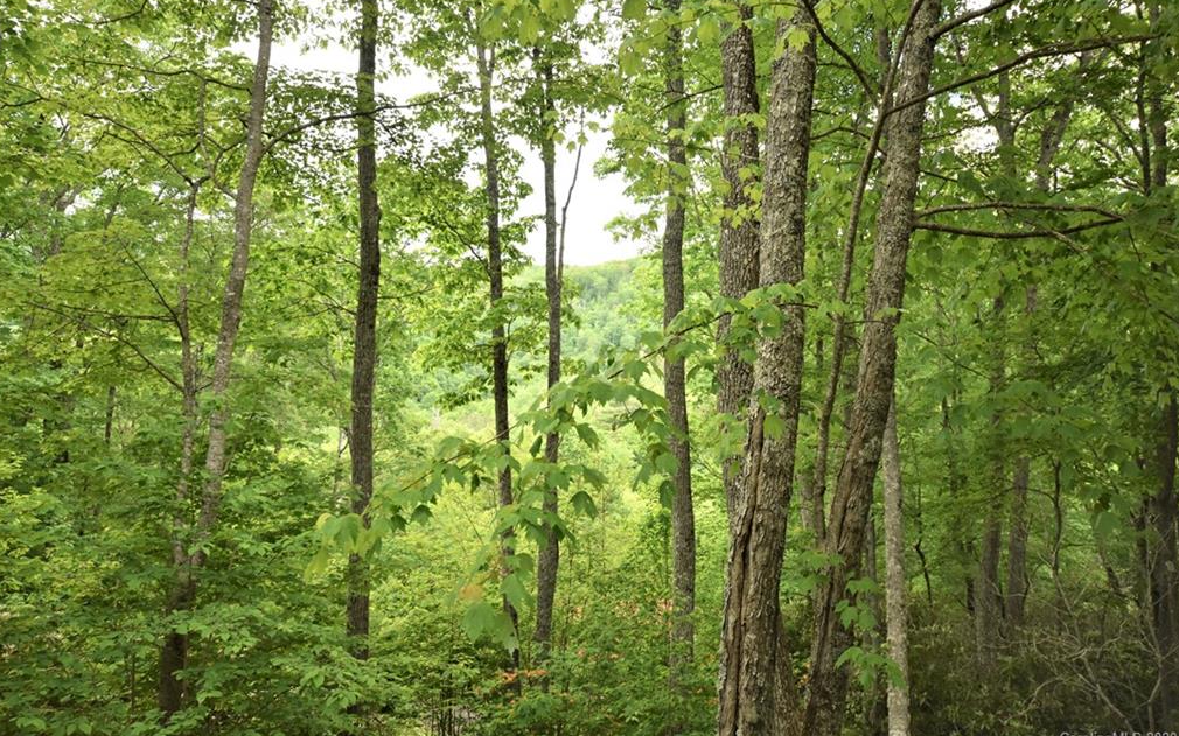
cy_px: 351
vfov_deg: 40.6
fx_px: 996
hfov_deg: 61.2
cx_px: 588
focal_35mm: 31
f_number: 5.6
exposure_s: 1/60
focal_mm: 20
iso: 400
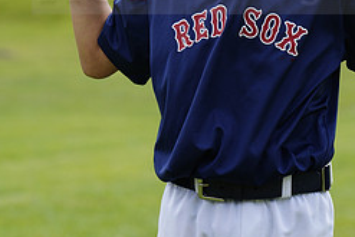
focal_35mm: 338
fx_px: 3335
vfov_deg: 4.1
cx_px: 273
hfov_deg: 6.1
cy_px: -28
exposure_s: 1/250
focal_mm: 144
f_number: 6.3
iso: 100
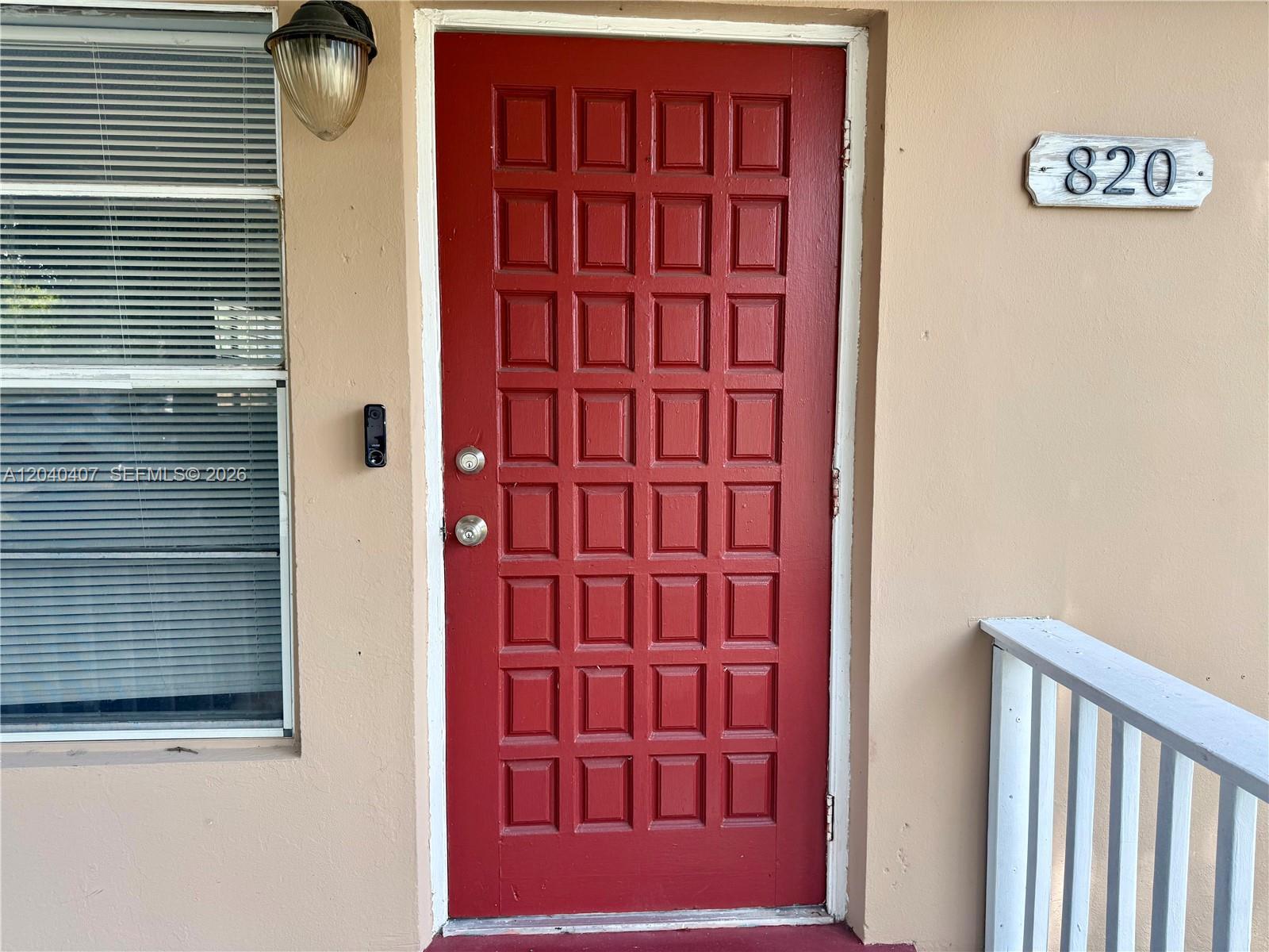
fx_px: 880
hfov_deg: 71.6
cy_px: 476
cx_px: 634
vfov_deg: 56.8
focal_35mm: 24
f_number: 1.78
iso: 80
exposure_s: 1/689
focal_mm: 6.76
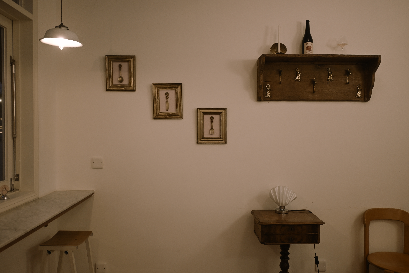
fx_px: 358
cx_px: 204
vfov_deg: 41.7
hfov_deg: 59.5
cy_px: 136
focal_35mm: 32
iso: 500
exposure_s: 1/30
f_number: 4
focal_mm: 21
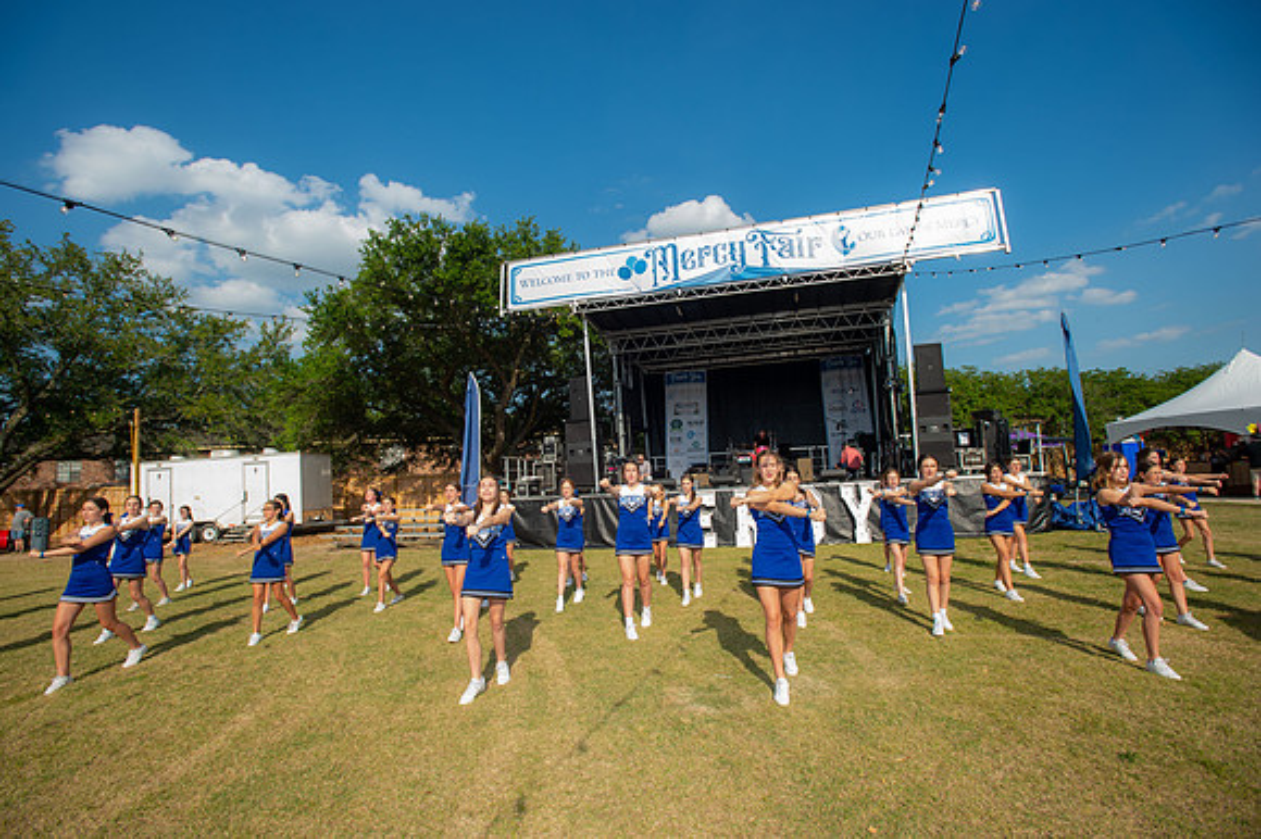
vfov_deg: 70.4
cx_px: 630
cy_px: 420
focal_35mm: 17
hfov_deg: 93.3
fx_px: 595
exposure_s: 1/200
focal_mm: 17
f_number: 5.6
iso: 100
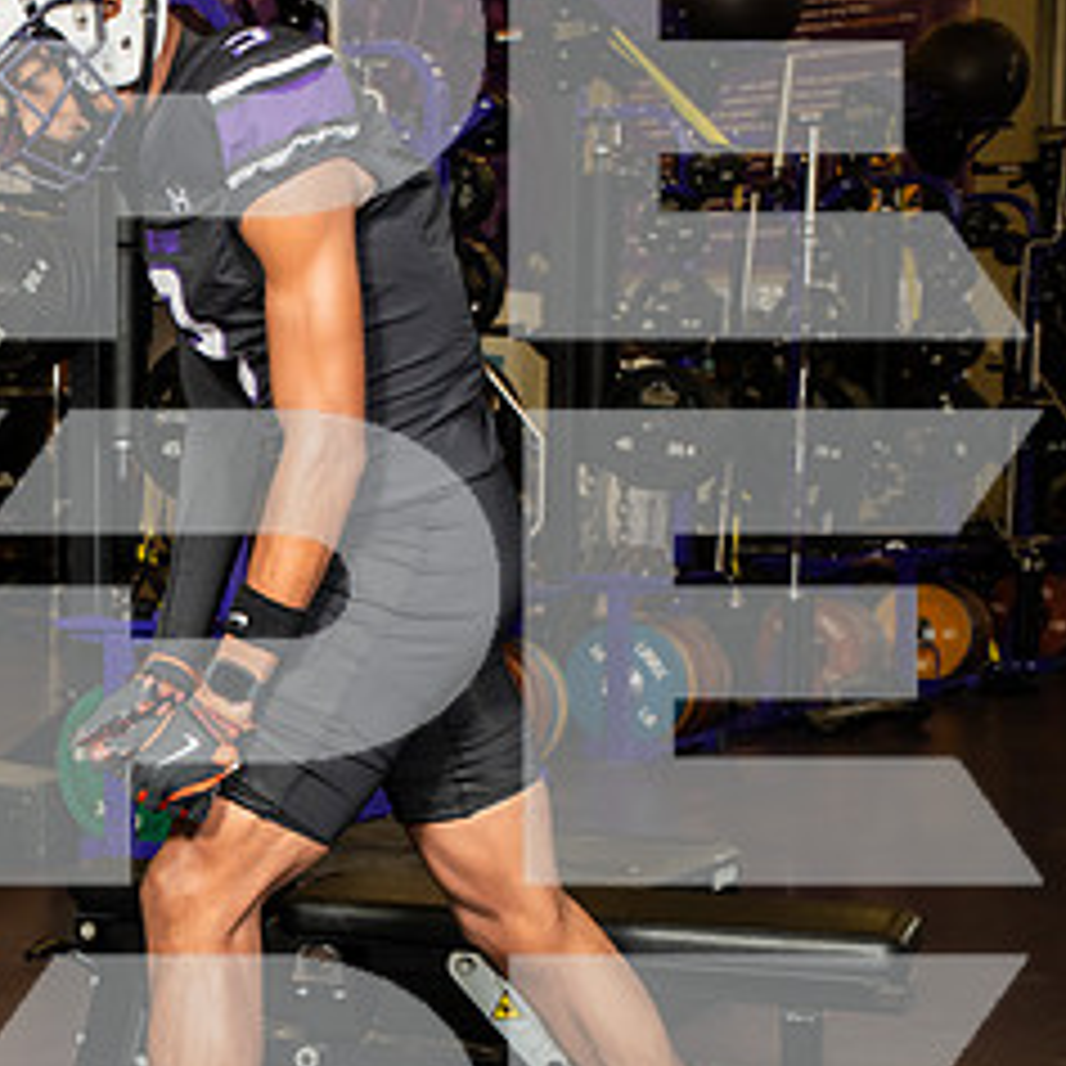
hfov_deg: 21.8
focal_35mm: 75
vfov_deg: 23.0
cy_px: 650
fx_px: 2613
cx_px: -103
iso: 500
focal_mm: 36
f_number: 5.6
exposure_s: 1/250
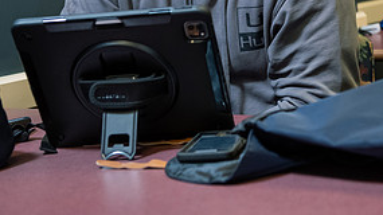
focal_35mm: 96
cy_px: -41
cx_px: 250
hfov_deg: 22.2
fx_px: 974
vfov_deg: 12.3
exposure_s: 1/200
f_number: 3.5
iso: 1250
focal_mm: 45
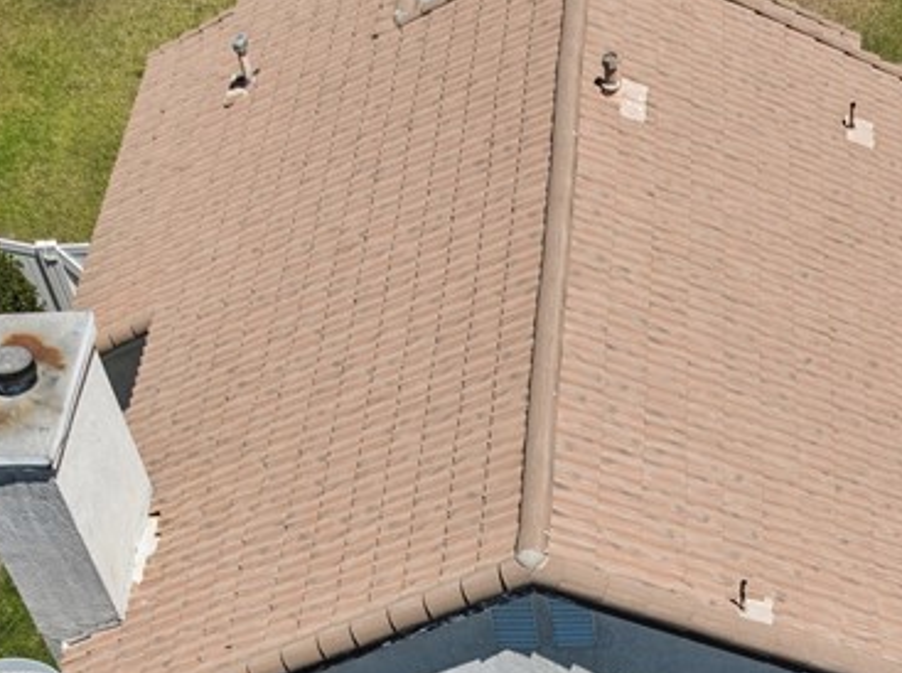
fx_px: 1743
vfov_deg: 20.2
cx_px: 789
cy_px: 855
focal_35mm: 67
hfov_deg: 28.1
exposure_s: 1/120
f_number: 2.8
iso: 100
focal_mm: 12.3
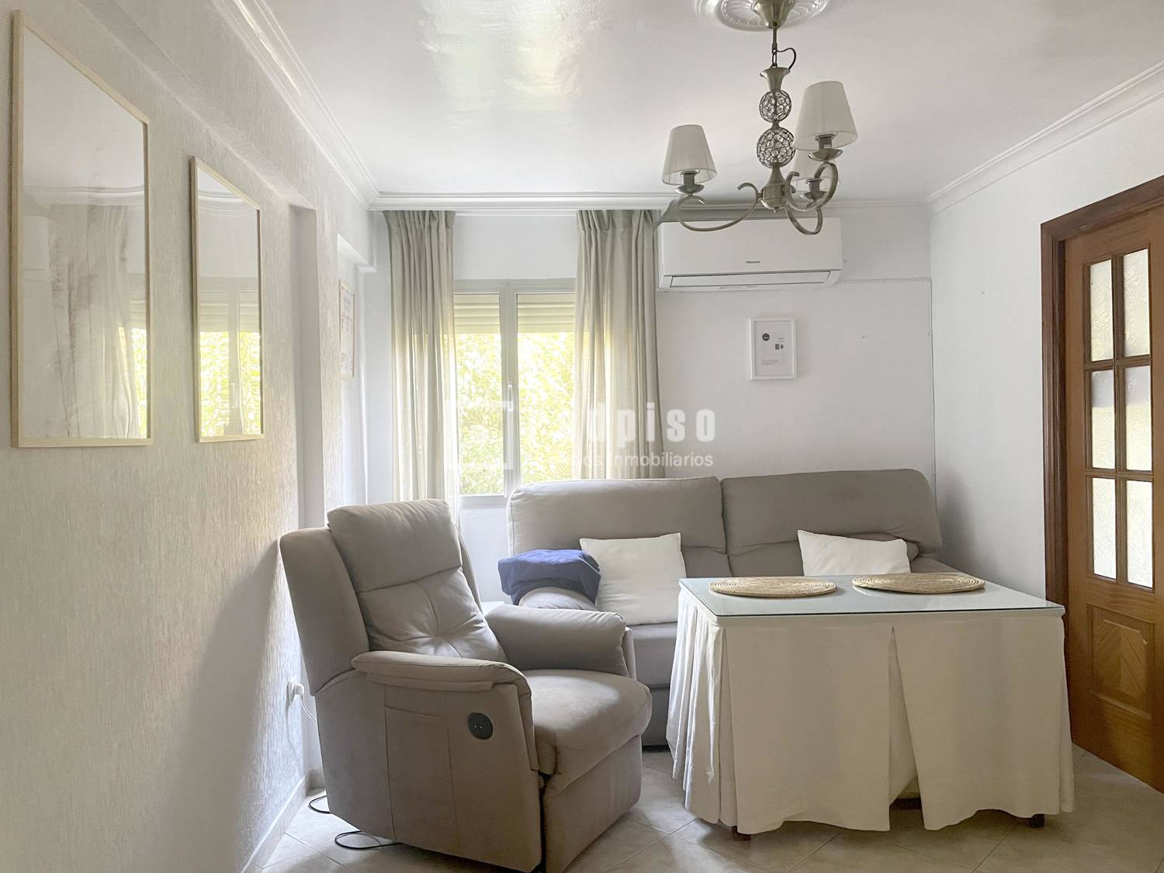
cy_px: 436
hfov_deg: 67.3
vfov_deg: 53.1
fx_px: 874
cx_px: 582
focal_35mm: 26
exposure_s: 1/49
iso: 500
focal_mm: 4.2
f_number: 1.6
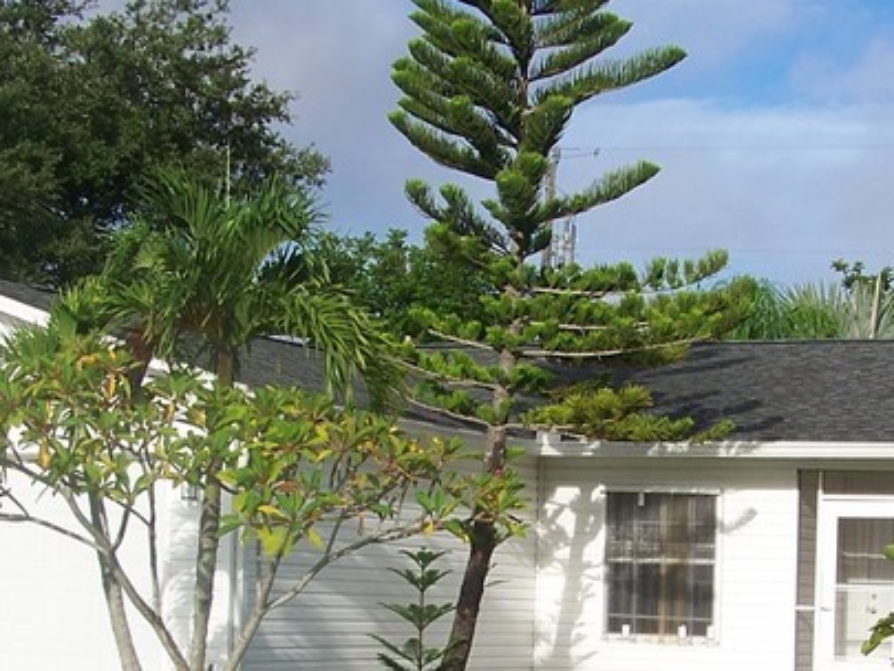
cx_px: 578
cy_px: 565
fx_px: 2351
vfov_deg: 16.1
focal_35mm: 91
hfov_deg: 21.5
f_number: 4
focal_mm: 5.85
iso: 64
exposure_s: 1/500
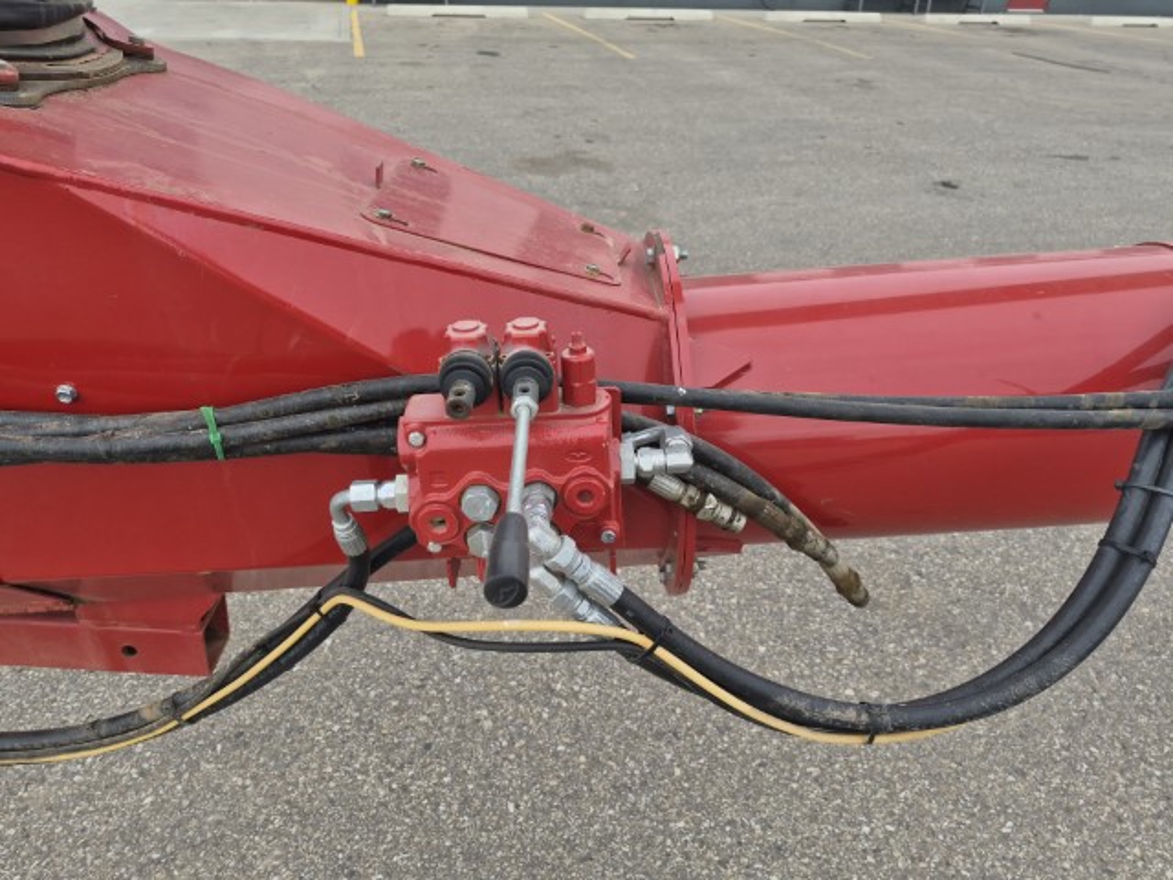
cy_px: 440
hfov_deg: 73.9
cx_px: 586
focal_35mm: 23
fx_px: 779
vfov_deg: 58.9
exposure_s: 1/802
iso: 80
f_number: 1.8
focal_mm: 5.4
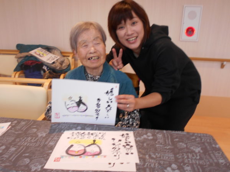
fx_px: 199
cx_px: 115
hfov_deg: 60.0
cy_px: 86
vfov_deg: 46.8
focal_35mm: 30
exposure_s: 1/30
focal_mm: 5.1
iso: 180
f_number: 3.4
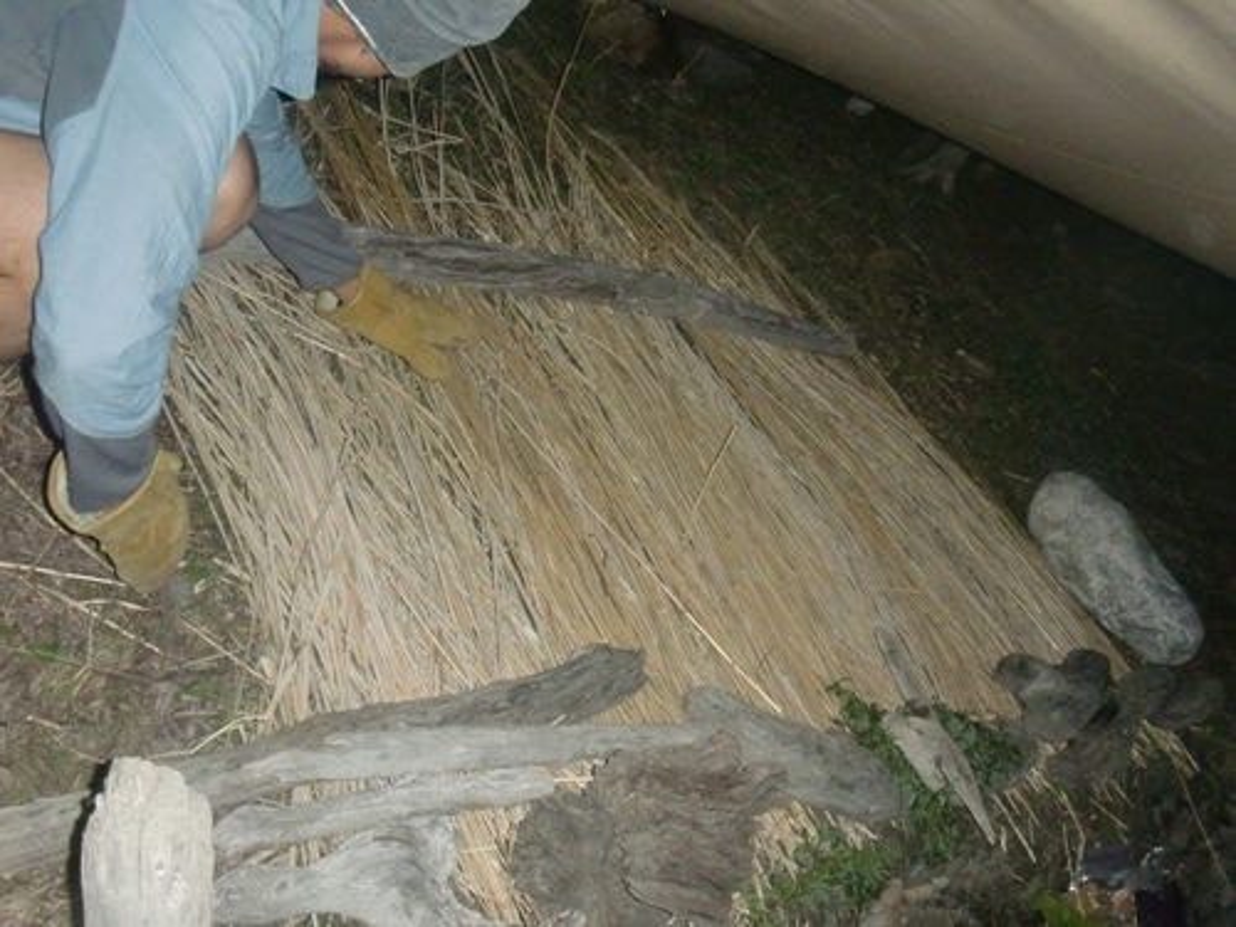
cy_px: 464
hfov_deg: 49.0
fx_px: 1357
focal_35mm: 38
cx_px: 618
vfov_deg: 37.7
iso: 400
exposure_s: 1/40
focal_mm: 6.66
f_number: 3.9
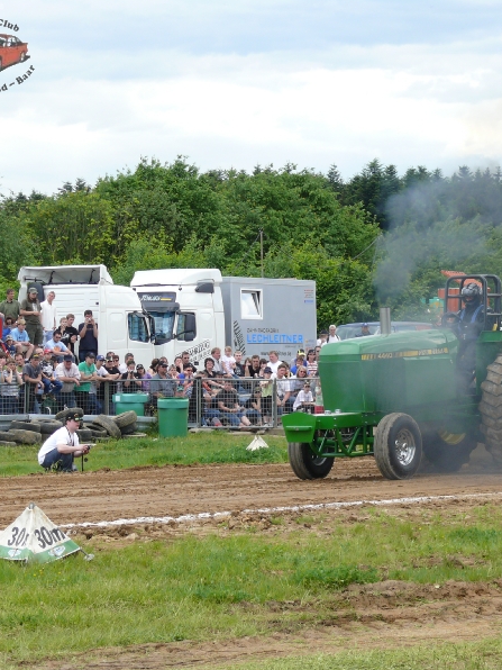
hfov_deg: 8.8
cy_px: 336
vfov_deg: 11.7
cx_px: 371
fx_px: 3268
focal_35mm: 169
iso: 100
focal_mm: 26.5
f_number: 4
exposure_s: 1/250
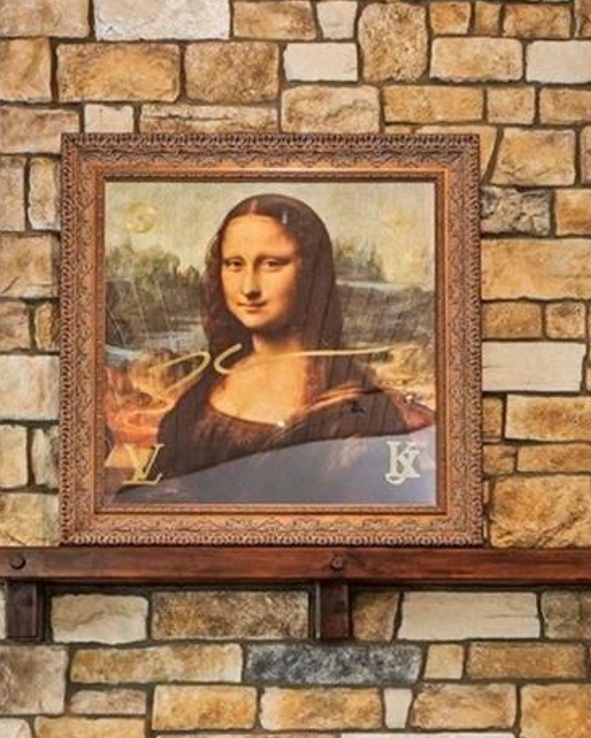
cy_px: 749
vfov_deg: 26.0
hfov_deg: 22.2
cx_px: 239
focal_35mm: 69
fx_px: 1508
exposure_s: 1/15
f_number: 8
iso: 400
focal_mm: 14
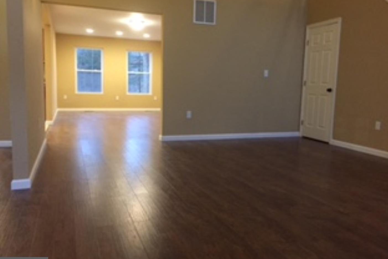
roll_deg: -1.9
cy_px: 123
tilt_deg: -7.1
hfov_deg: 60.3
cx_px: 199
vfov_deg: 42.3
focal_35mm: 31
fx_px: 334
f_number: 2.2
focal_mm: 4.15
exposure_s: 1/30
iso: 320
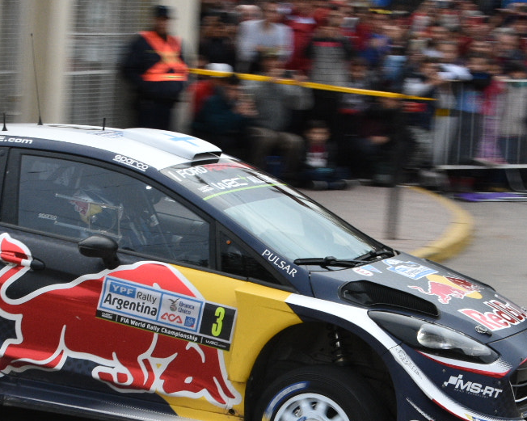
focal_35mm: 133
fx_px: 2073
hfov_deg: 14.5
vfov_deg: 11.6
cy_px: 248
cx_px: 249
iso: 1000
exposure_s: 1/250
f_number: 8
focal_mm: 38
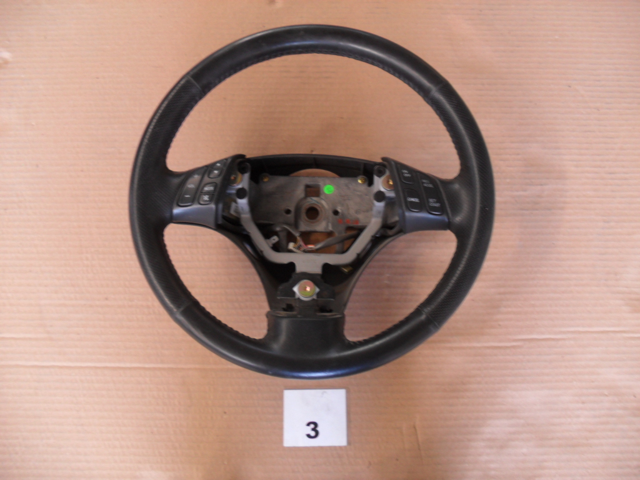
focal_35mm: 35
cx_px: 320
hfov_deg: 52.6
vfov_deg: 40.7
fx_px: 647
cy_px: 240
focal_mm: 6.3
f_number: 3
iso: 80
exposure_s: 1/8
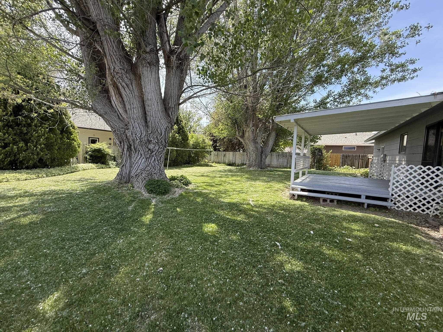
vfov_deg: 85.7
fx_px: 179
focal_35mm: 14
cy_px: 166
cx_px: 222
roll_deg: -2.1
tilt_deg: -2.2
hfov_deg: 102.1
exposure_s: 1/439
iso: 64
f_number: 2.2
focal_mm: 2.22
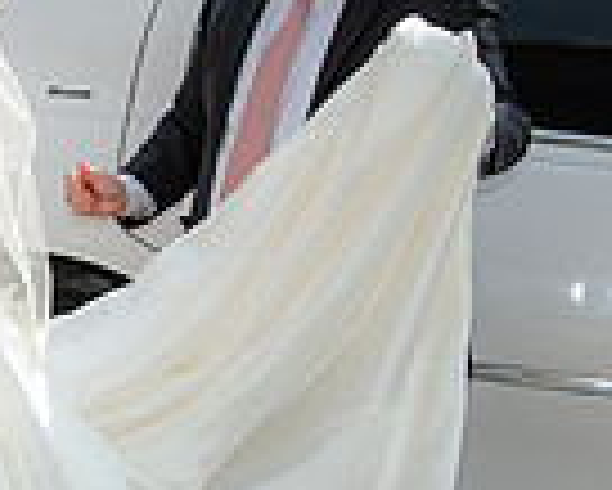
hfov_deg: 14.5
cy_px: 396
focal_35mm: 128
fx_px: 2320
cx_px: -153
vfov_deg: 12.0
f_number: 5
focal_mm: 32
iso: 64
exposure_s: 1/500
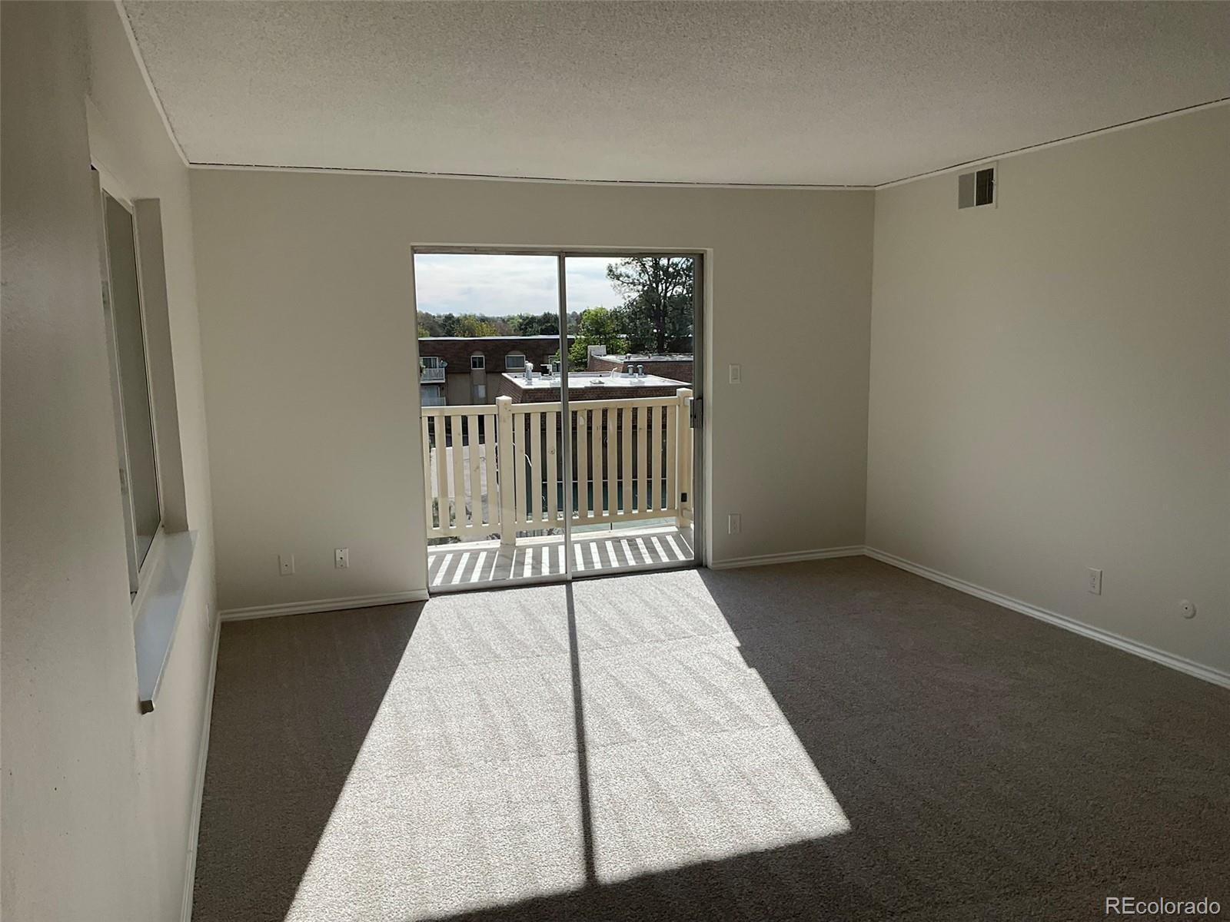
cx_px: 615
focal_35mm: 29
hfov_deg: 61.7
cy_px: 461
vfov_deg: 48.2
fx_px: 1030
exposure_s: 1/1786
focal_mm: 3
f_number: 1.8
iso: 16
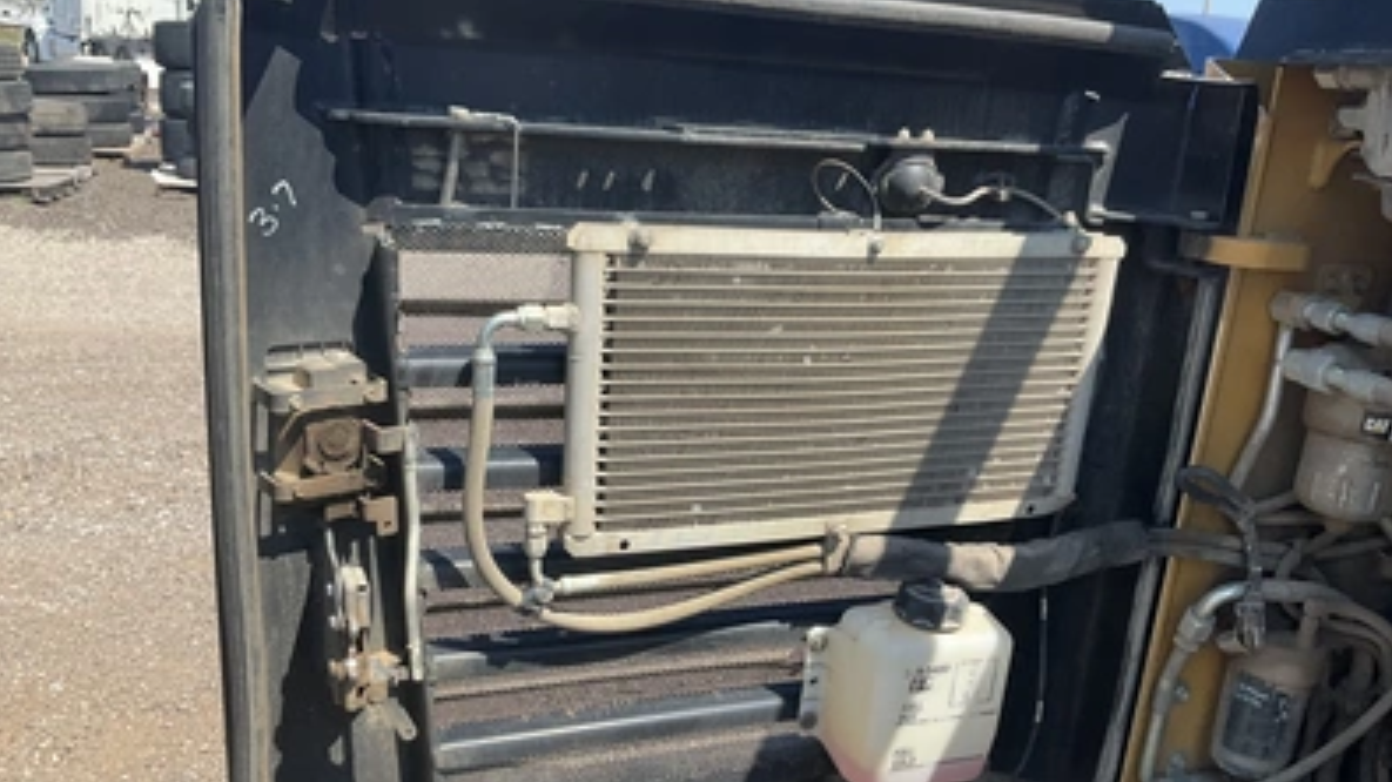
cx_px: 691
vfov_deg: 36.6
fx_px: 1181
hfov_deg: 61.0
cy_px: 440
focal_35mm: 32
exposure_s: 1/869
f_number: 1.8
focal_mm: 3
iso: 25
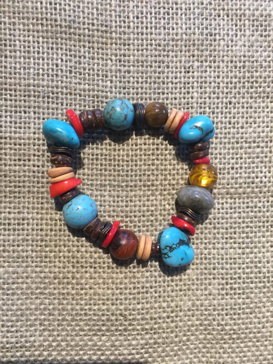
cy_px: 182
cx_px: 136
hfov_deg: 48.2
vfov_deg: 61.7
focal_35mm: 29
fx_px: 305
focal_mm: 4.15
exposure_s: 1/15
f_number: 2.2
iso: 32
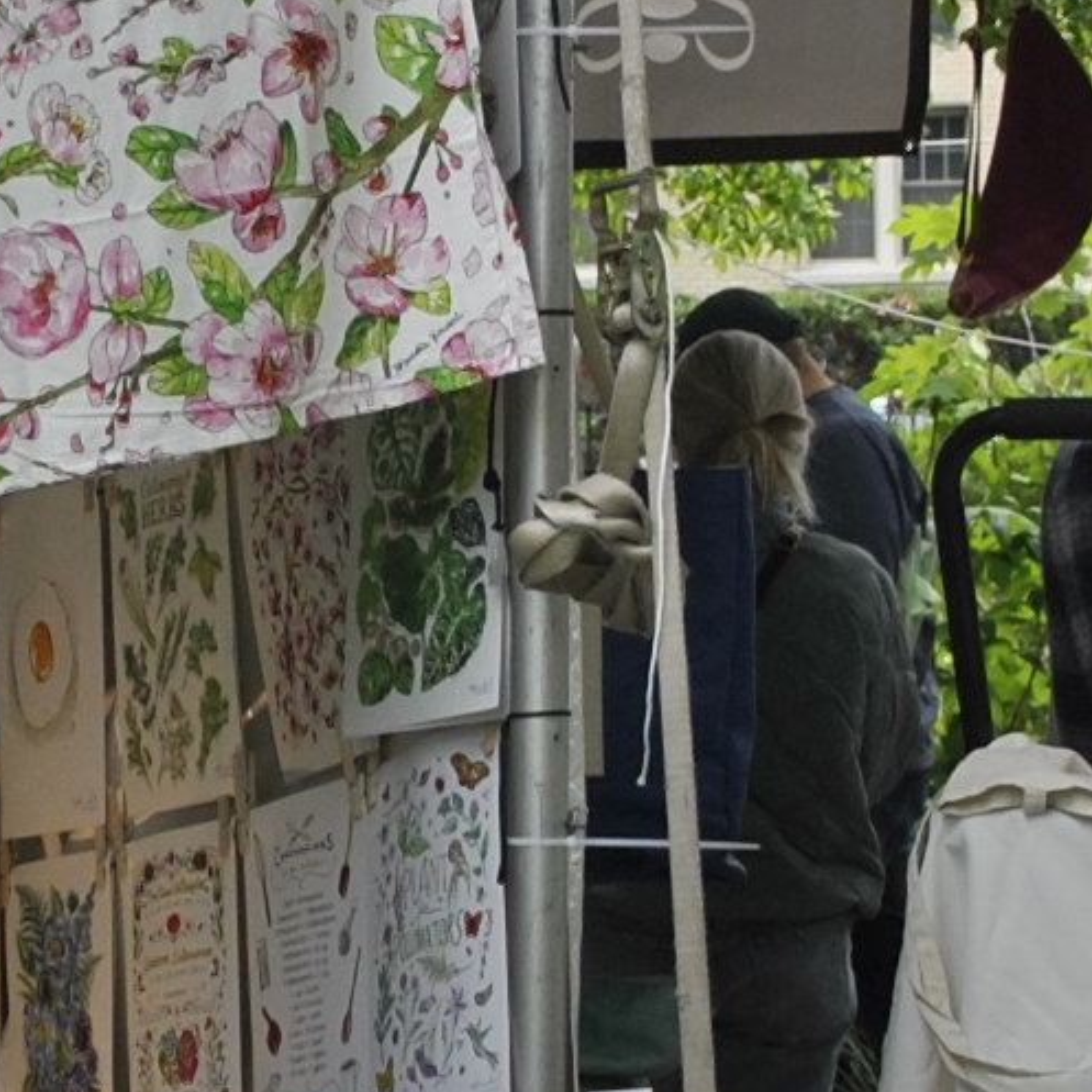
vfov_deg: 9.8
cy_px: 659
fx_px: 6389
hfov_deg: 9.7
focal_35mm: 179
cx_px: -66
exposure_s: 1/500
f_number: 3.5
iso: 100
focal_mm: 18
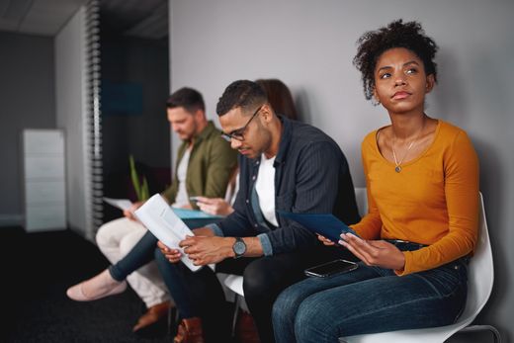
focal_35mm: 35
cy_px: 172
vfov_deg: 37.9
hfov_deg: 54.4
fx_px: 500
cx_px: 257
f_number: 1.4
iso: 250
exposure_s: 1/250
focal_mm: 35
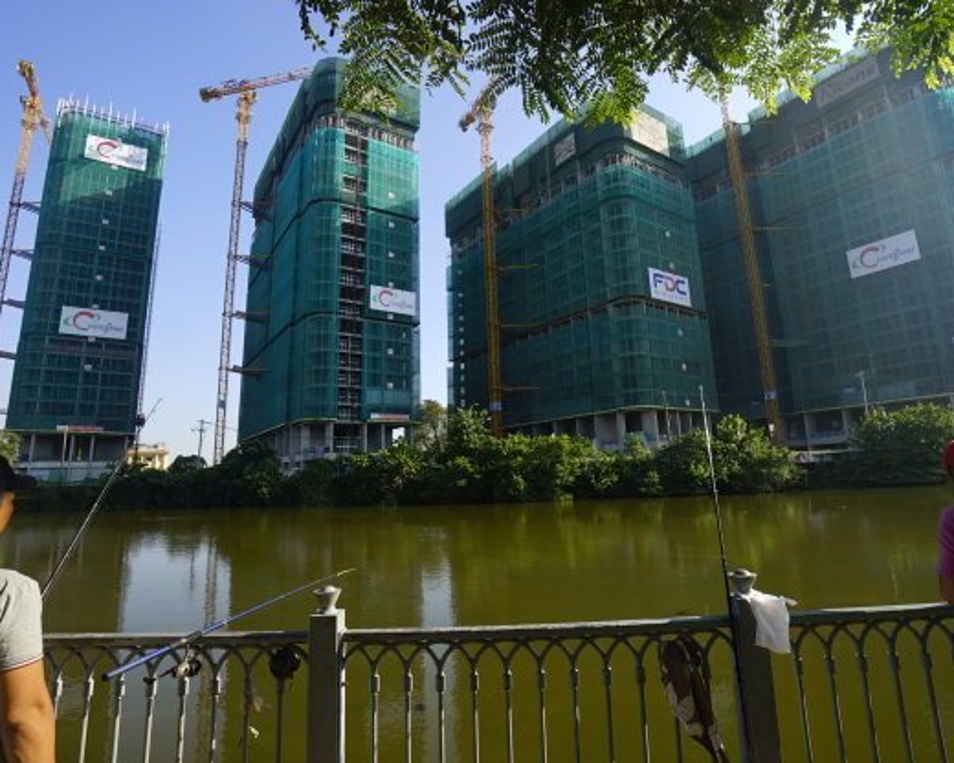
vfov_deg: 73.8
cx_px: 504
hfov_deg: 86.3
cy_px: 363
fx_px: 508
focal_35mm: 18
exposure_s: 1/200
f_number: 5.6
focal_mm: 10
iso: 64
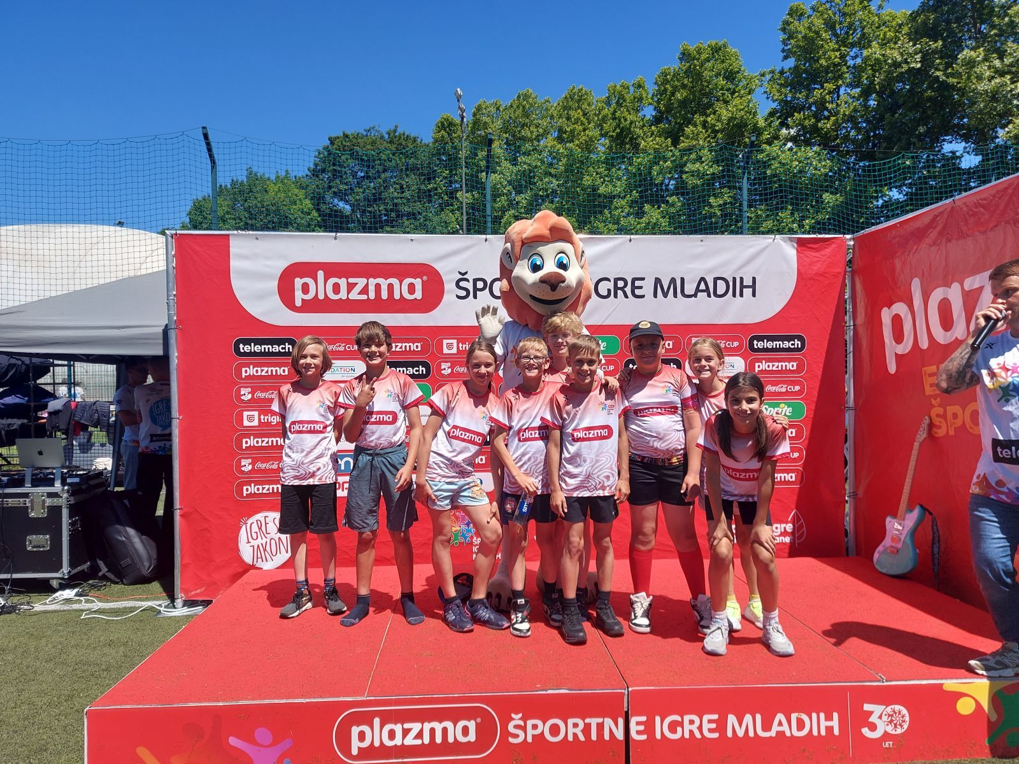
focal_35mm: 24
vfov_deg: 56.8
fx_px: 706
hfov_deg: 71.6
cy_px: 382
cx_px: 510
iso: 32
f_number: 1.8
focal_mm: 5.23
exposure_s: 1/1227
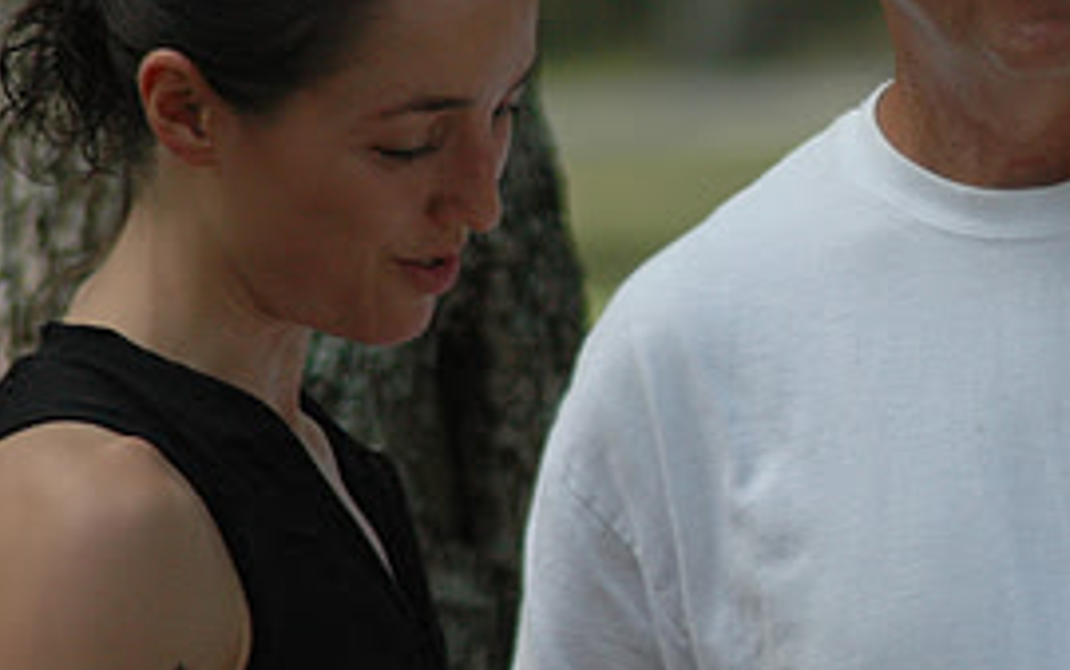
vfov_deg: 1.8
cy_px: 307
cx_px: 991
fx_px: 21063
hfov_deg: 2.9
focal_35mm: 722
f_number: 5
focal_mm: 220
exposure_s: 1/1250
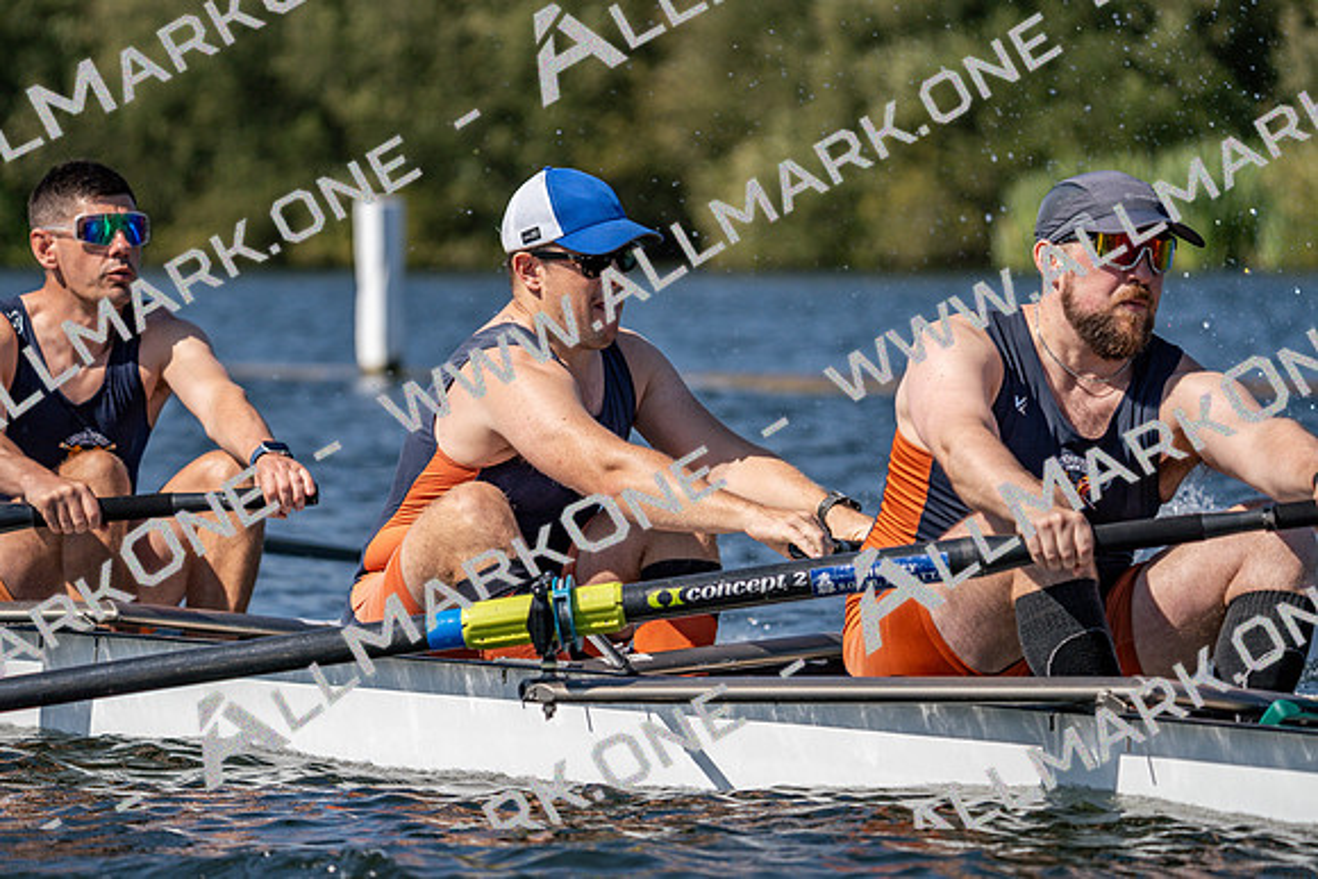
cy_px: 440
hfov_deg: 8.2
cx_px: 659
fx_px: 9228
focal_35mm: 252
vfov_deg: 5.5
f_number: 5.6
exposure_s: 1/2000
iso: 200
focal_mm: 252
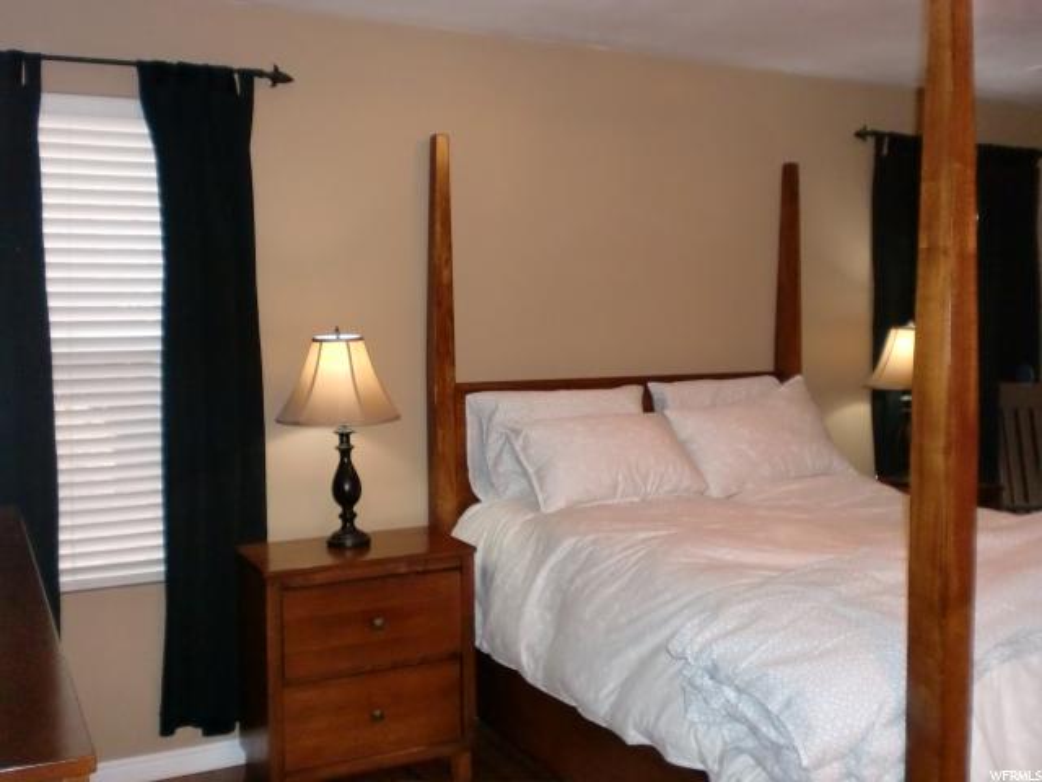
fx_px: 1054
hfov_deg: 52.6
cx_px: 521
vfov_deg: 40.7
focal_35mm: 35
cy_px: 391
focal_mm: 6.3
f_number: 3.1
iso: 400
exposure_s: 1/60
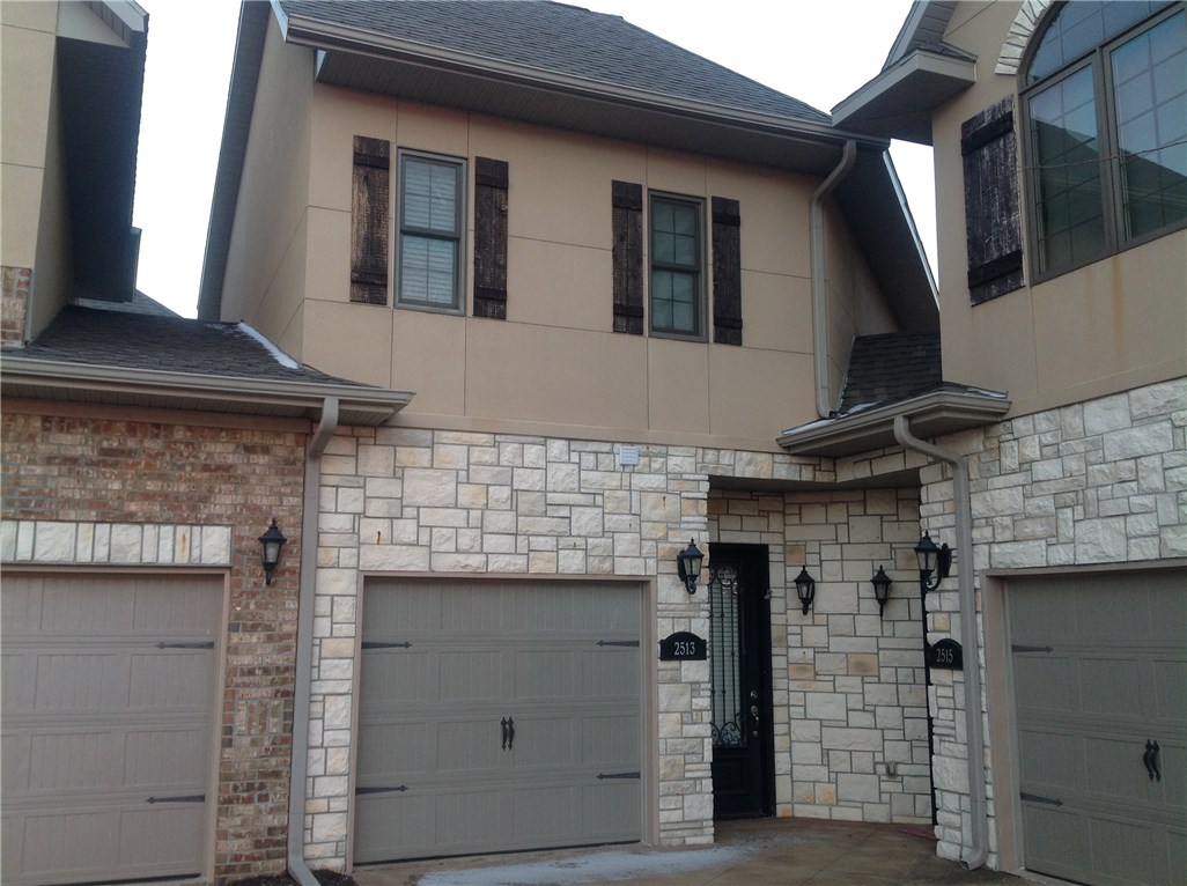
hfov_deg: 52.7
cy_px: 443
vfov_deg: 40.6
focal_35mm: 35
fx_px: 1198
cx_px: 594
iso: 64
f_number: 2.4
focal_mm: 4.28
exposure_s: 1/40
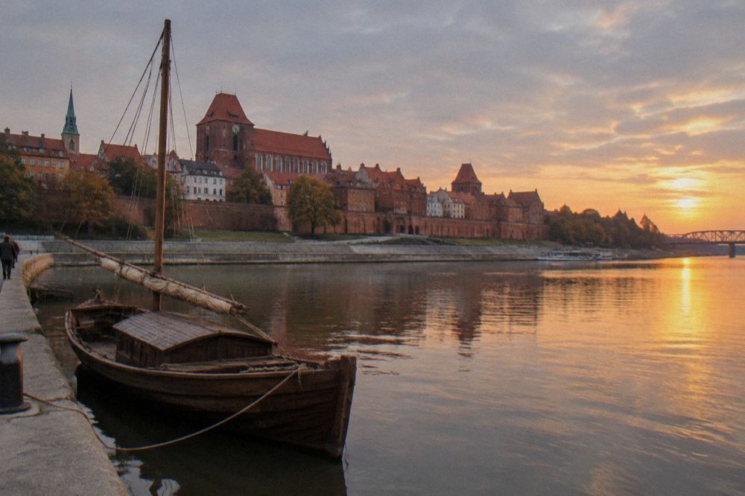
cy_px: 248
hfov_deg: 48.5
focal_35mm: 40
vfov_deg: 33.4
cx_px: 372
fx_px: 827
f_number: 4.5
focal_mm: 40
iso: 200
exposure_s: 1/500
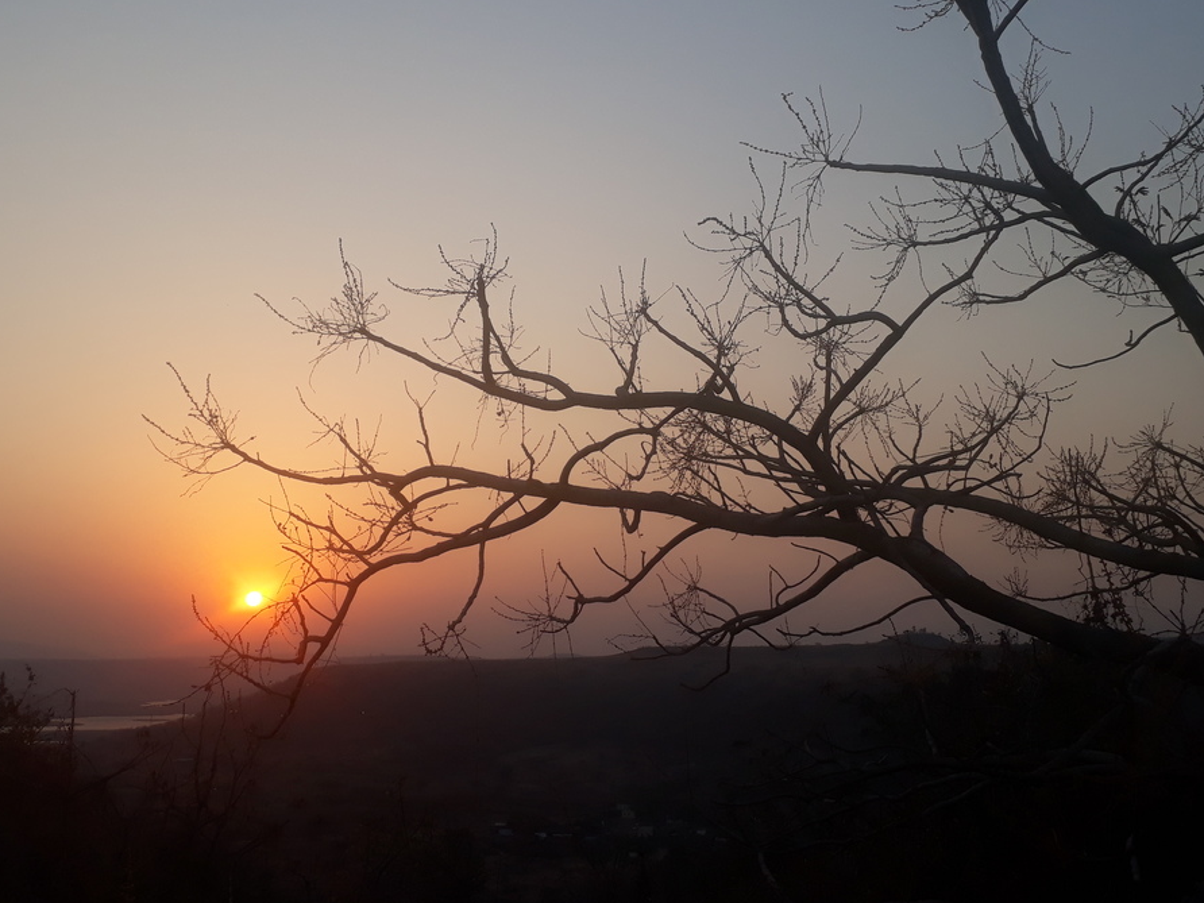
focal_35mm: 31
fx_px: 1078
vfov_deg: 45.3
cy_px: 394
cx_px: 566
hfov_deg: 58.3
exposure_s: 1/613
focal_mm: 3.6
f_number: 1.9
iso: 40
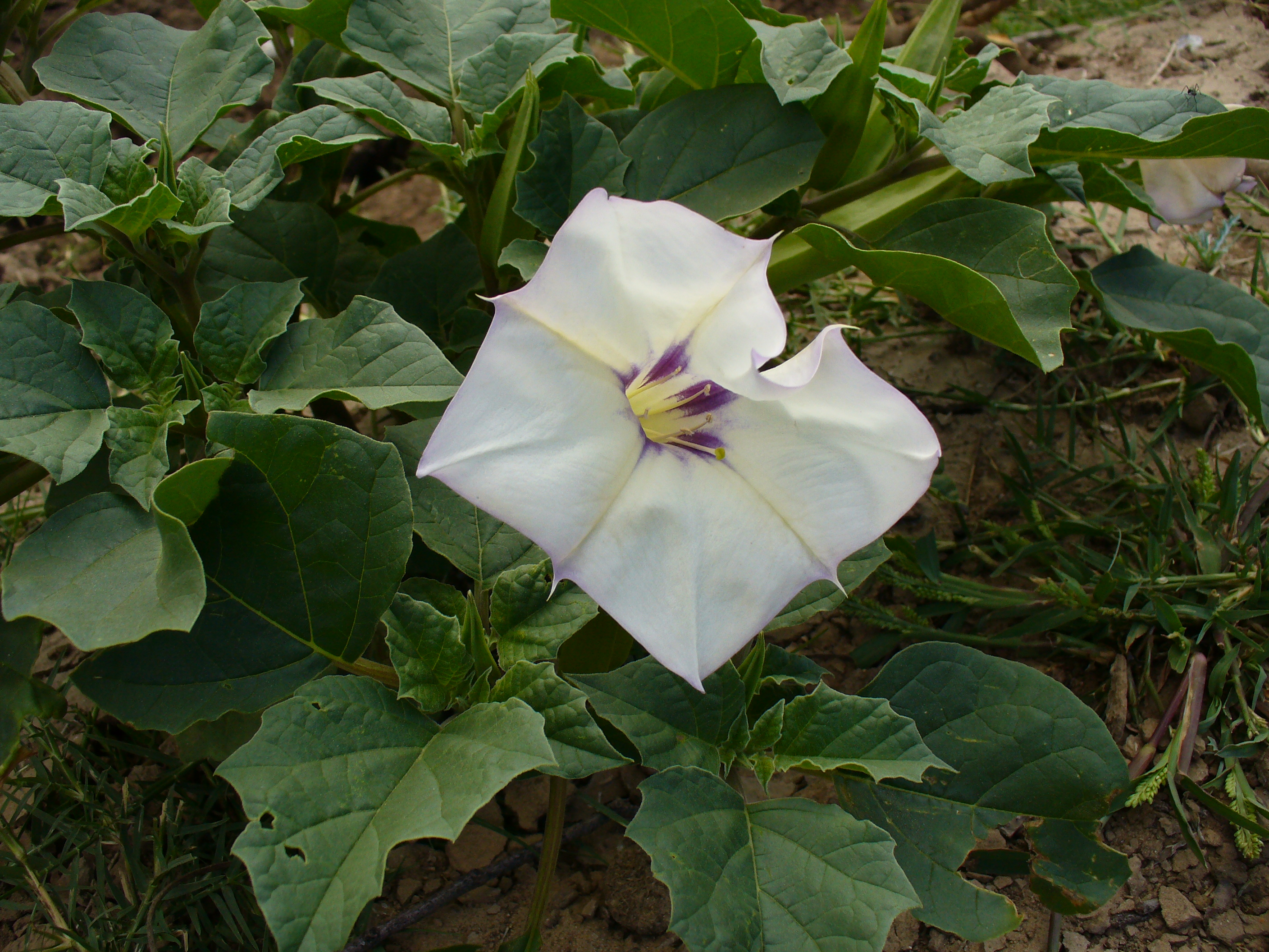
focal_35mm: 37
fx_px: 1356
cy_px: 476
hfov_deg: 50.1
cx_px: 634
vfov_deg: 38.7
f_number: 5.6
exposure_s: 1/125
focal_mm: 6.1
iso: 80
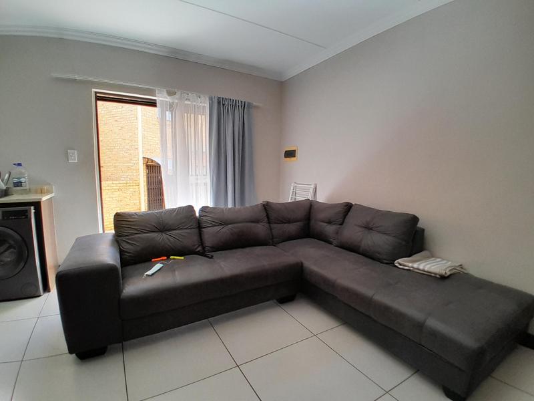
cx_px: 267
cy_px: 200
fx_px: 262
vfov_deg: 74.7
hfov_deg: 91.0
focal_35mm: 17
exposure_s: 1/50
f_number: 2.2
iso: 50
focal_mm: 1.46
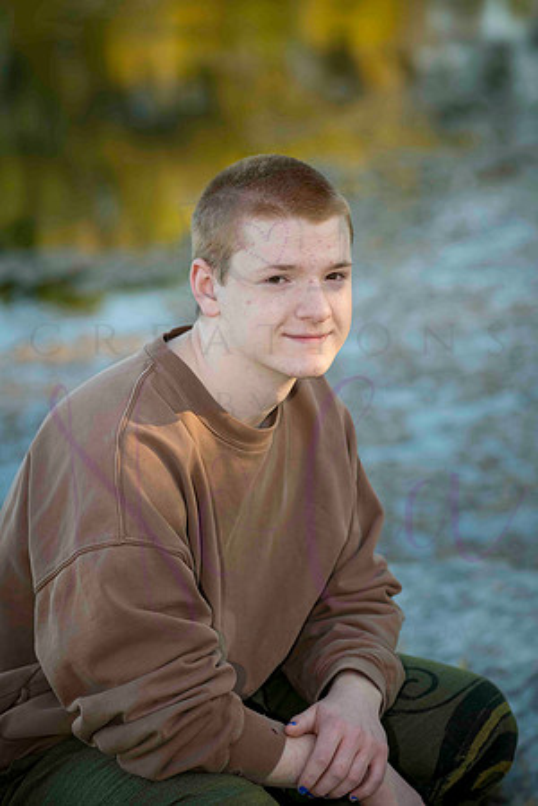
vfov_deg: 18.3
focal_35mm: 112
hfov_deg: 12.2
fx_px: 2510
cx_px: 269
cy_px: 403
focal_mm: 112
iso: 400
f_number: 4.5
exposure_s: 1/400
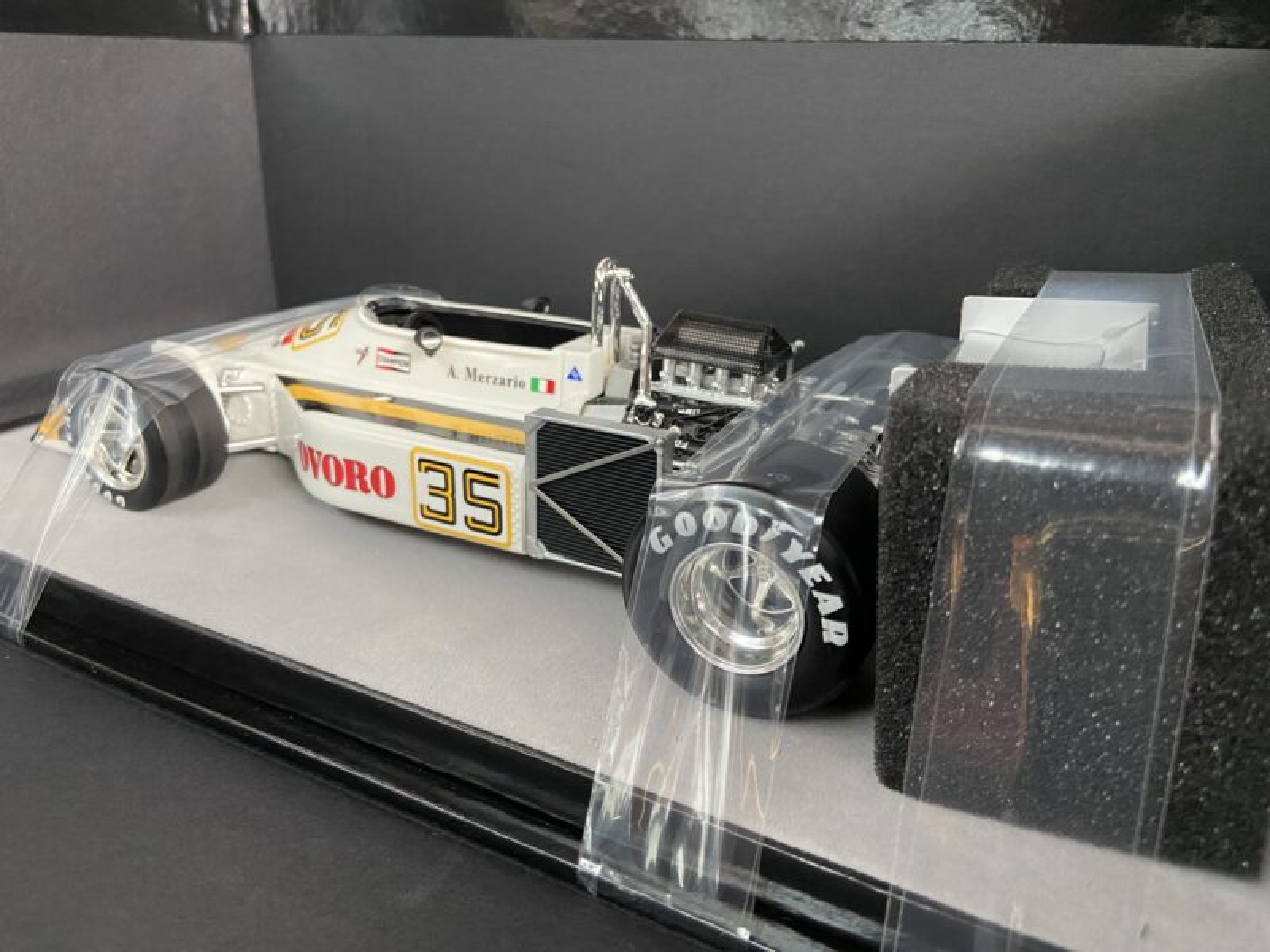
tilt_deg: -23.0
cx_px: 635
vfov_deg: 53.1
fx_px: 954
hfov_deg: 67.3
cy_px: 476
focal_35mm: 26
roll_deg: -3.3
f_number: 1.8
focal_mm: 4.25
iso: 500
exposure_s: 1/50
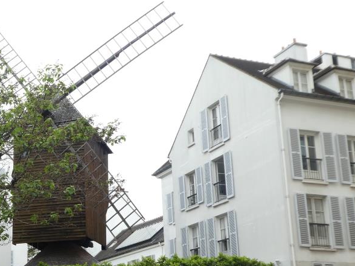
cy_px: 223
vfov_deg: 26.4
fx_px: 554
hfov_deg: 34.0
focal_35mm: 54
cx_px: 50
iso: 80
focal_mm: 5.4
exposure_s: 1/200
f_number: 3.5
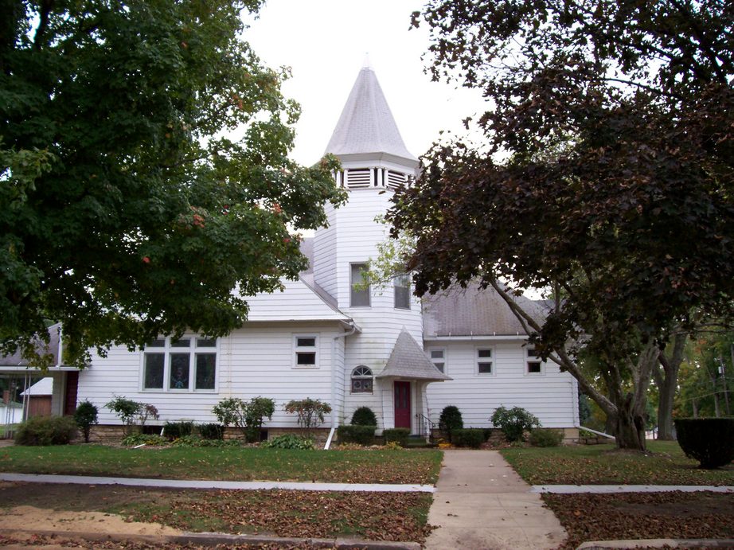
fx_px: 721
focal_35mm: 34
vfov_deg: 41.8
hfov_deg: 54.0
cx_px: 367
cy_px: 275
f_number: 2.7
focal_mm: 5.6
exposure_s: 1/348
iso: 80
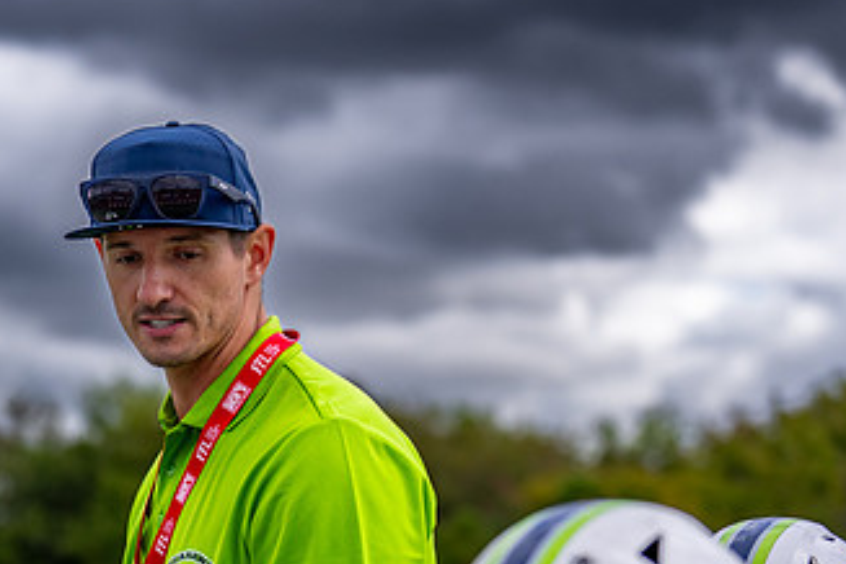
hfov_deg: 14.6
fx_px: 3290
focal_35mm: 140
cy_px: 406
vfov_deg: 9.8
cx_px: 194
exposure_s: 1/4000
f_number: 2.8
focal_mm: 70
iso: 320
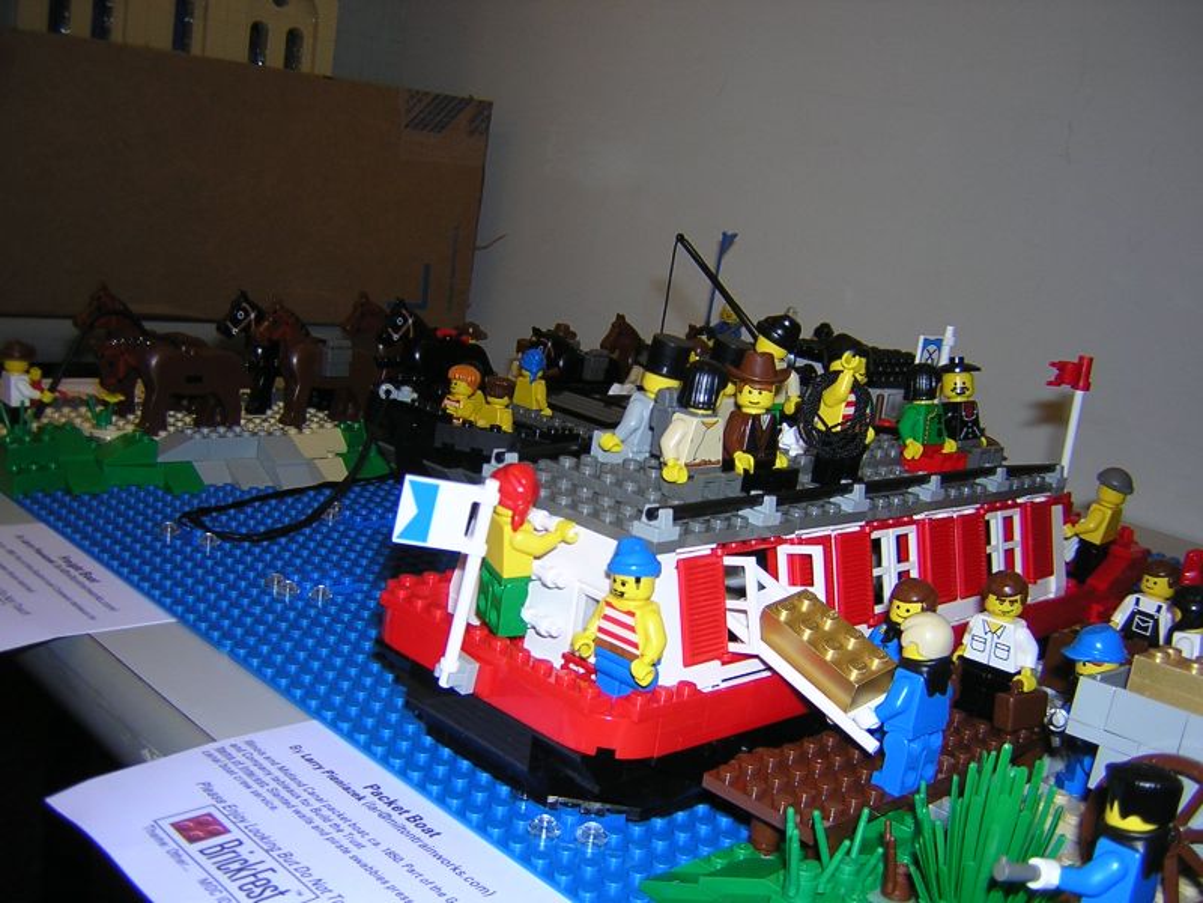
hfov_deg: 51.4
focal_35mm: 36
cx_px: 602
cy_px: 452
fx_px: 1251
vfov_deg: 39.7
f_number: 2.6
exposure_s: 1/60.1
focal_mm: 4.7
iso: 100
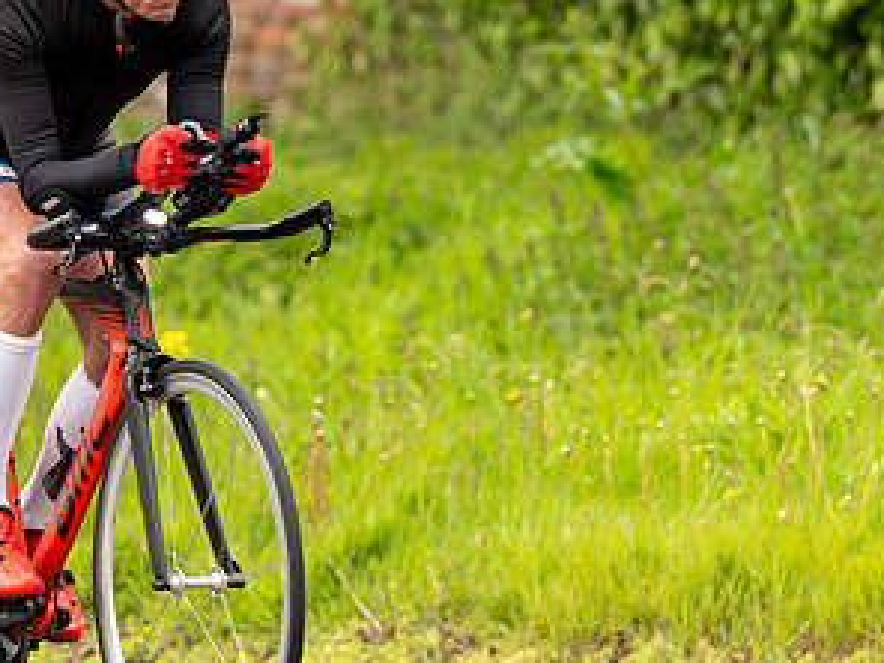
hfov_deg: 3.5
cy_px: 6
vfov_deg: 2.6
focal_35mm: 564
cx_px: -8
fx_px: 14403
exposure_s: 1/1000
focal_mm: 200
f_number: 3.5
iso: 400
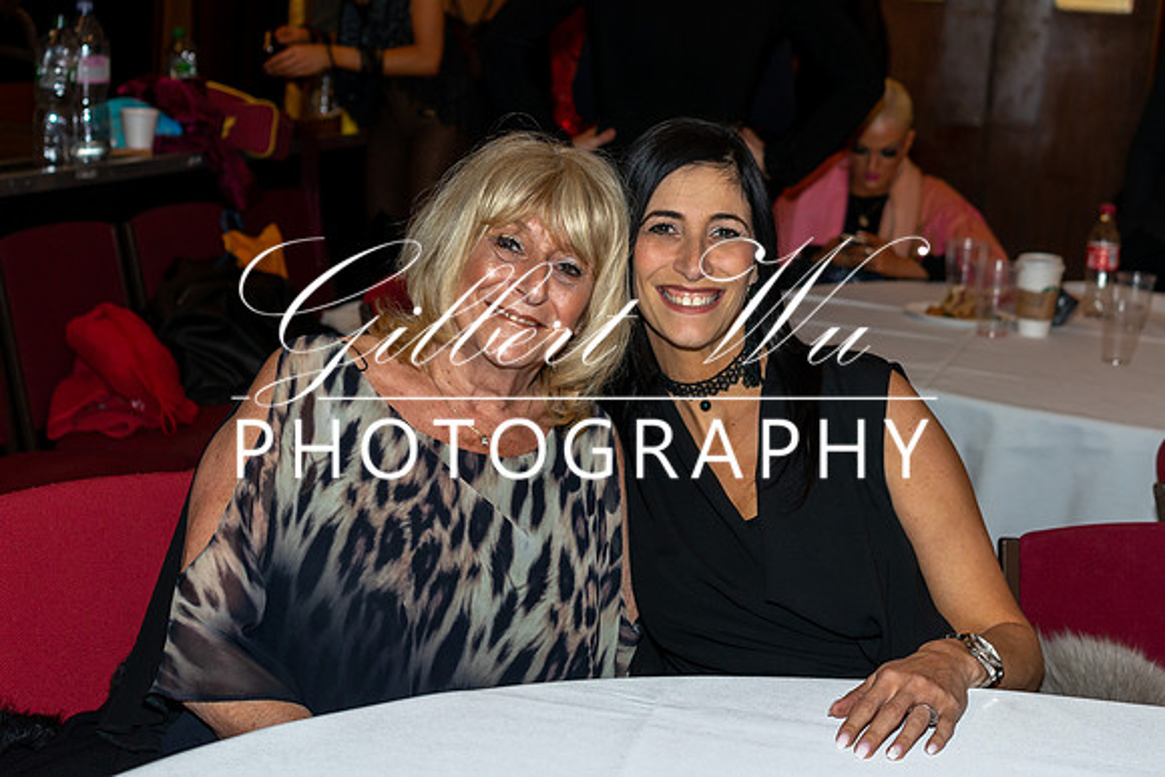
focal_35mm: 54
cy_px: 257
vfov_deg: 25.0
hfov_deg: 37.0
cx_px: 614
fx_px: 1742
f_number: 3.2
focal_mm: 35
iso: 200
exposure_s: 1/60
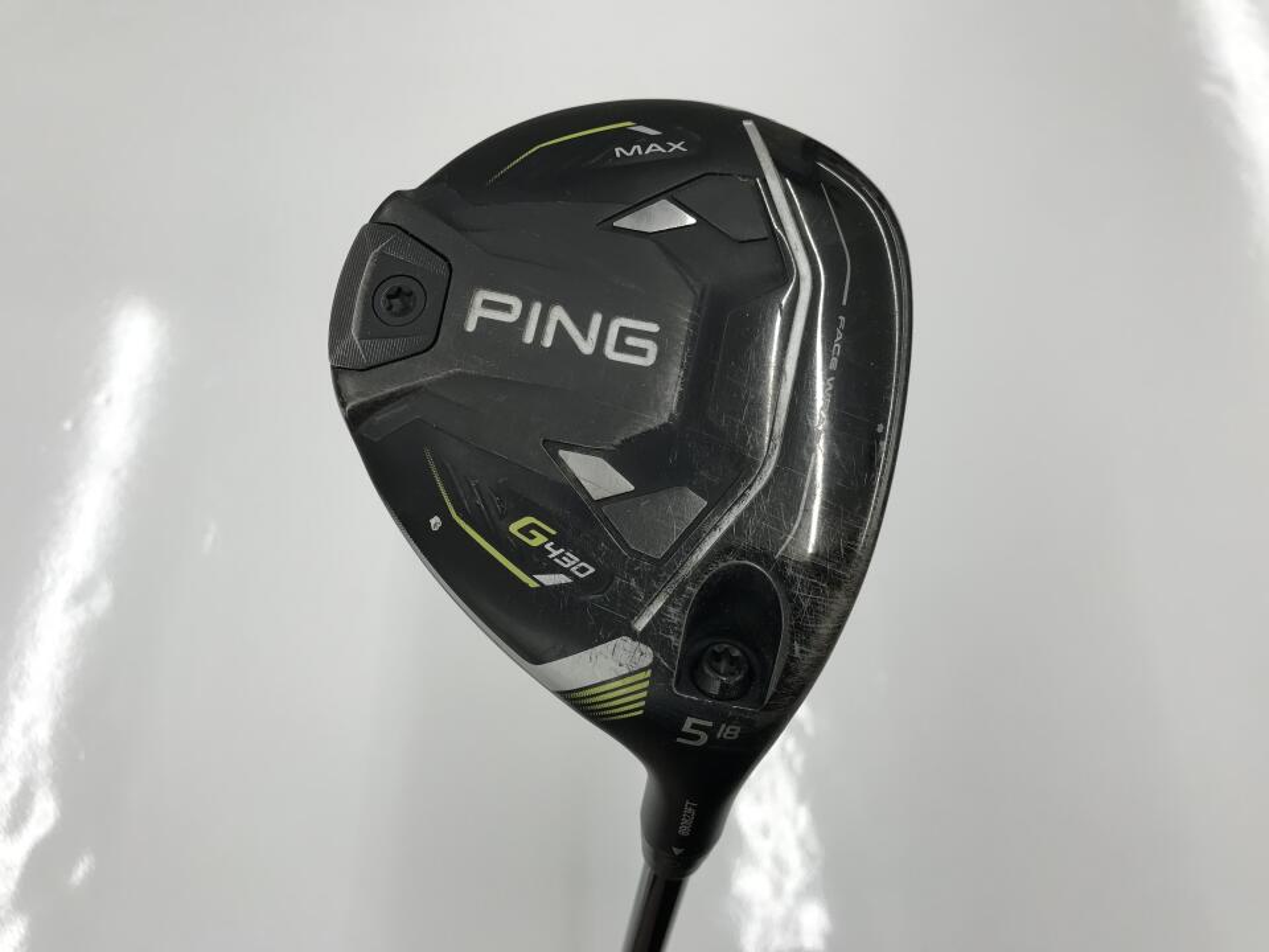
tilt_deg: -61.9
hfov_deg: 63.4
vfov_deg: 49.7
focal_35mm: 28
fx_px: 1026
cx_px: 634
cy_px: 476
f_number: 1.8
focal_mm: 3.99
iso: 40
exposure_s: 1/120
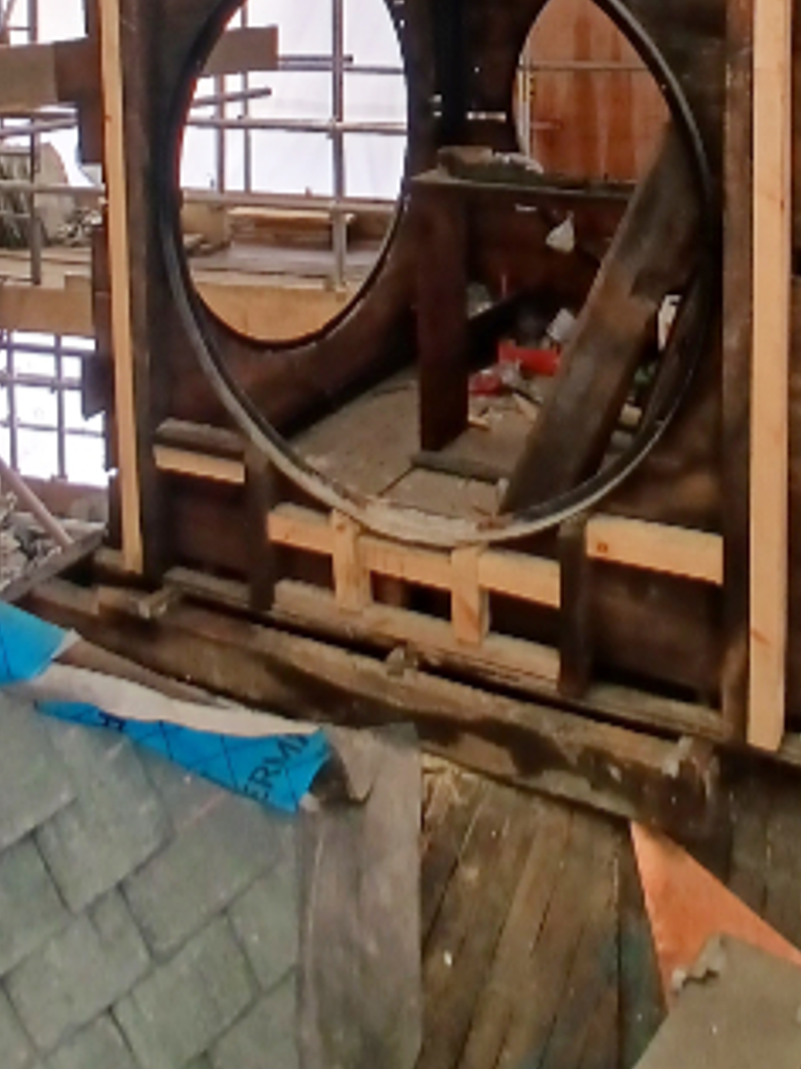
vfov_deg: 44.8
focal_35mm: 36
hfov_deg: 39.2
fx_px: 1111
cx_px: 526
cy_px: 36
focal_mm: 1.4
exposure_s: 1/193
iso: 50
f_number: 2.2
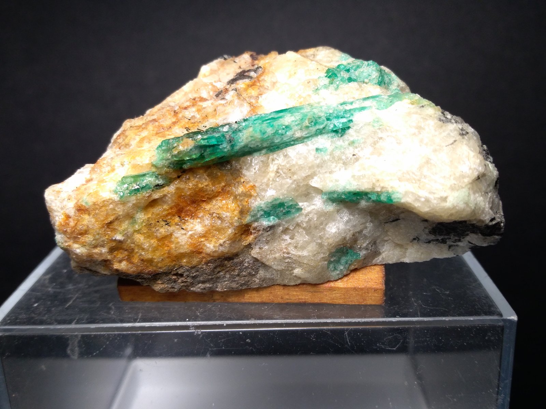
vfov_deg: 53.1
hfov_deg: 67.3
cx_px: 273
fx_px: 410
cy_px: 204
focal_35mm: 26
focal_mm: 3.54
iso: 117
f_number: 2
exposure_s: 1/120
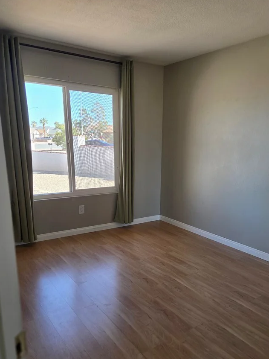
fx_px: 290
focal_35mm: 28
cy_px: 216
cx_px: 156
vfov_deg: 62.8
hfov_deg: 49.6
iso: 160
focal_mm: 5.4
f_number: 1.8
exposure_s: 1/120
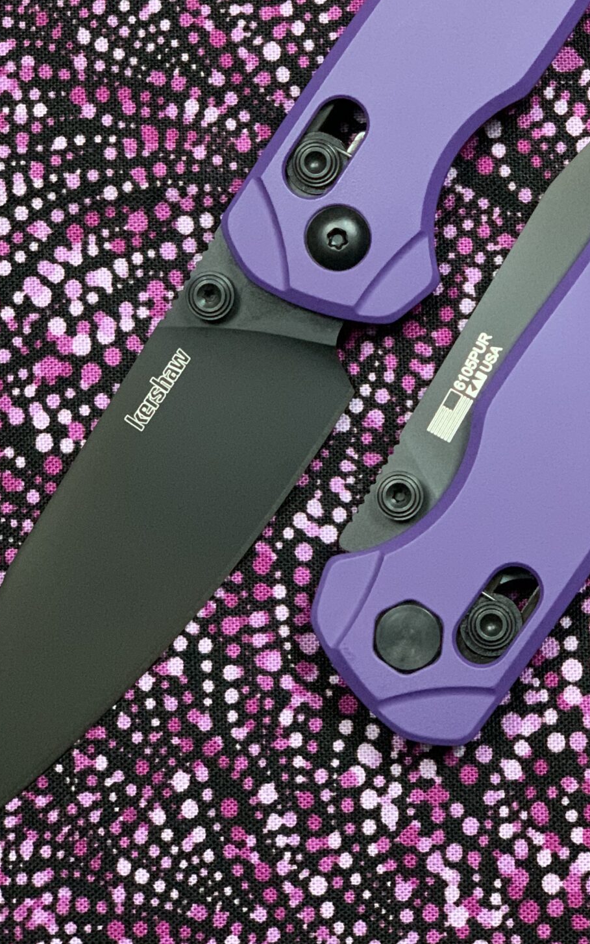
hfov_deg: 13.4
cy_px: 235
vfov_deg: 21.2
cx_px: 426
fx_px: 2496
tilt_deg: -85.9
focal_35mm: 97
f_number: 2.4
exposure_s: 1/60
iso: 250
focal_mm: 6
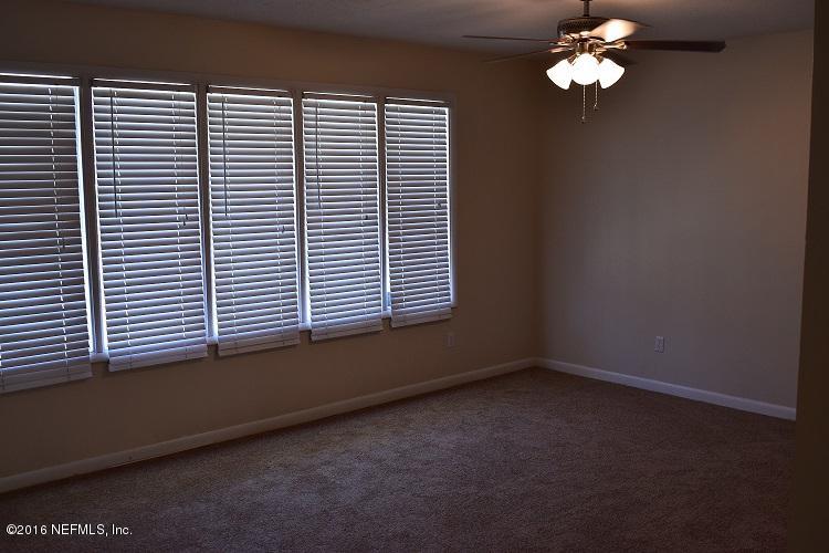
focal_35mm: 36
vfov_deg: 36.9
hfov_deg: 53.1
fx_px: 829
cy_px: 276
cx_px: 414
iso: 400
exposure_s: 1/50
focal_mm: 24
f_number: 8
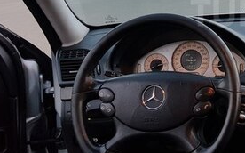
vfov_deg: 19.3
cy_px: 13
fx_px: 440
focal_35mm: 66
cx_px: 281
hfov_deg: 27.9
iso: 100
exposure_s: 1/60
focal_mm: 4.2
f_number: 1.7
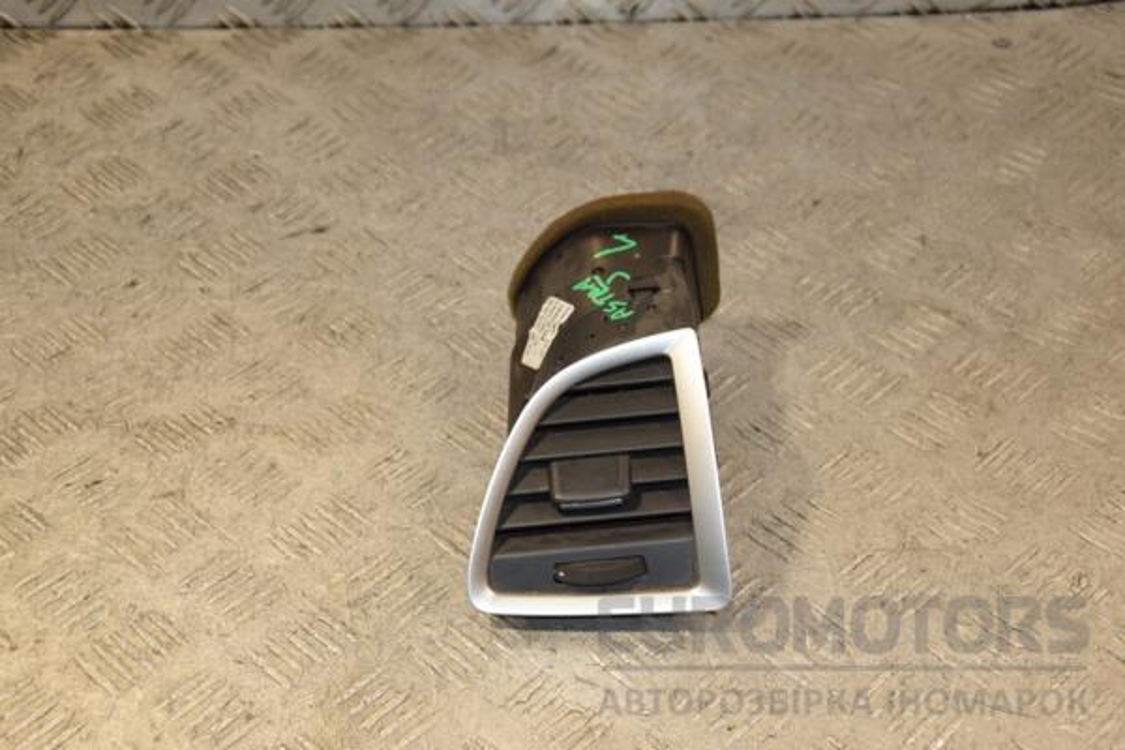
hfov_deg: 29.9
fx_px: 2109
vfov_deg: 20.2
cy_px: 375
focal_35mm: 68
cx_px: 562
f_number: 5.6
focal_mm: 45
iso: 800
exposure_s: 1/200
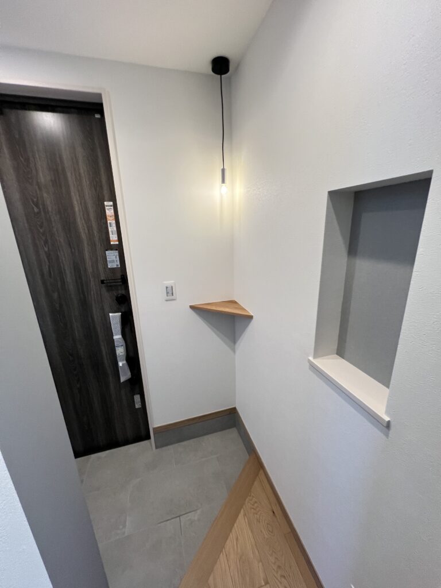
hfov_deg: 89.9
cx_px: 220
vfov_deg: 106.2
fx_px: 221
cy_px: 294
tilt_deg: -17.3
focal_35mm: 13
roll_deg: +2.2
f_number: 1.8
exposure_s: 1/100
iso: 250
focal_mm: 1.57
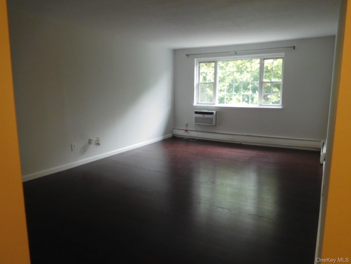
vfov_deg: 54.9
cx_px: 176
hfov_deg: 69.4
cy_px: 132
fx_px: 253
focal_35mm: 25
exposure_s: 1/30
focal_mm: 4.5
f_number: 3.4
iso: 320
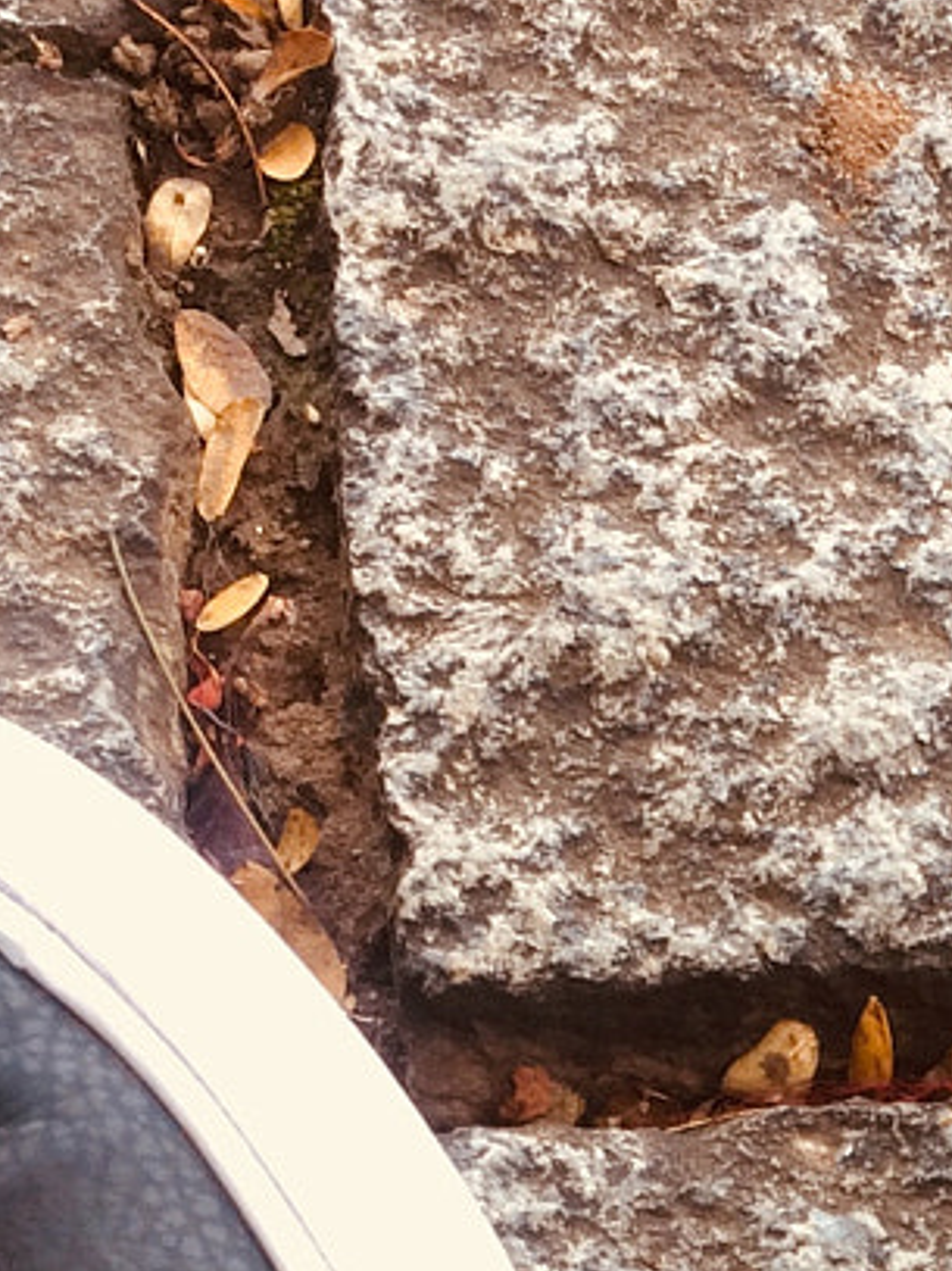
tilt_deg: -60.1
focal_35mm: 114
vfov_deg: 16.5
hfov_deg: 12.5
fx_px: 4182
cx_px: 1336
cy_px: 1577
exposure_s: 1/120
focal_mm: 4.15
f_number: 2.2
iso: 40
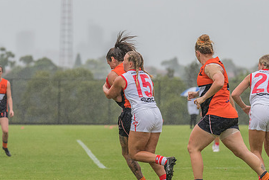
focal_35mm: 559
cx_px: 81
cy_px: 88
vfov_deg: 2.5
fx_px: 4180
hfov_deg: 3.7
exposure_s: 1/1600
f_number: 8
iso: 800
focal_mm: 270
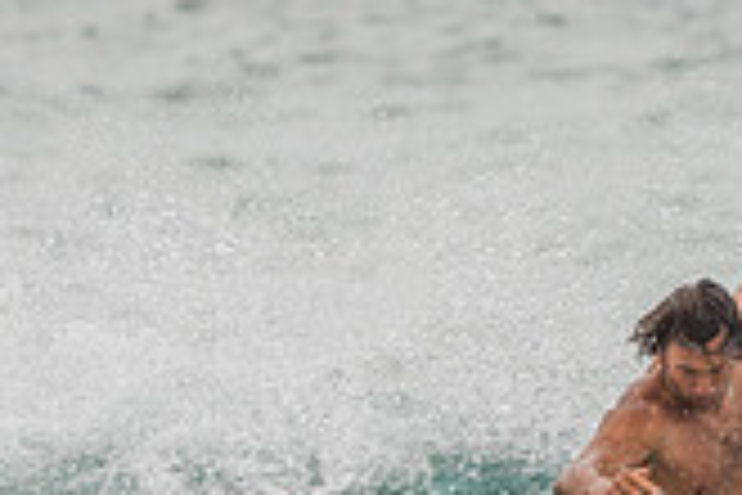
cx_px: 508
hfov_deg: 1.2
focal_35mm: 1754
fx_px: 36149
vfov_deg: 0.8
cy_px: 596
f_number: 5.6
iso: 320
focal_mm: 500
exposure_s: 1/2000
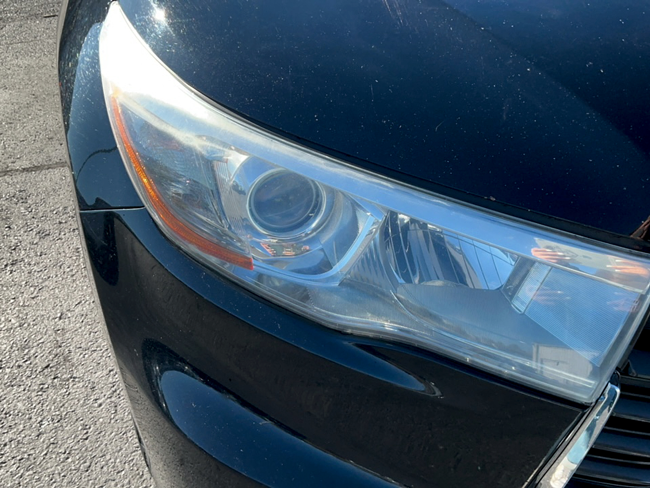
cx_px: 325
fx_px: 563
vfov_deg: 46.8
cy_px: 244
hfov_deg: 60.0
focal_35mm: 30
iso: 25
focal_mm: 3
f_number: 1.8
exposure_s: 1/519
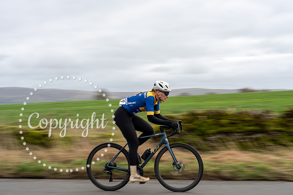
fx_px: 423
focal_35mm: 52
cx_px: 146
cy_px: 98
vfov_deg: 26.0
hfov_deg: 38.2
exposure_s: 1/60
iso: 100
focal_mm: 52
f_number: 11
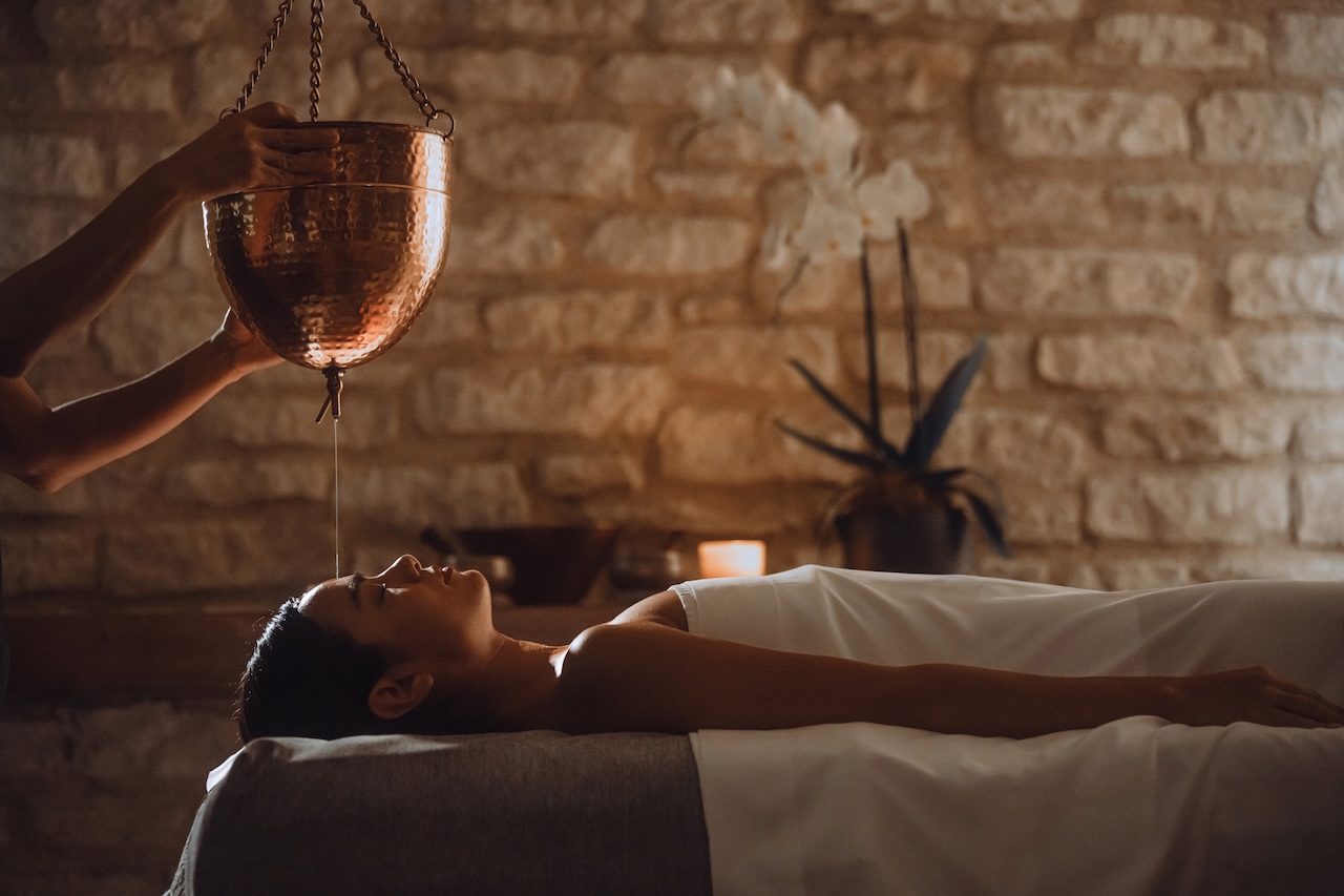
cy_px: 448
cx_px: 672
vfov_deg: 15.0
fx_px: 3397
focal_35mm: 91
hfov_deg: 22.4
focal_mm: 91
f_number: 2.7
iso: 1600
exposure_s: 1/60
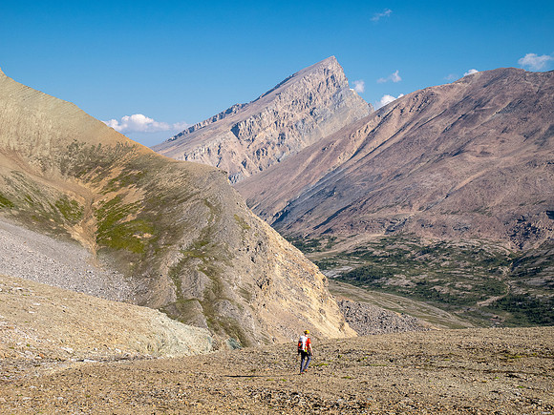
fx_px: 832
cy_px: 208
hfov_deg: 36.8
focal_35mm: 52
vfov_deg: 28.0
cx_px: 277
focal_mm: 26
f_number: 8
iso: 200
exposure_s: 1/200
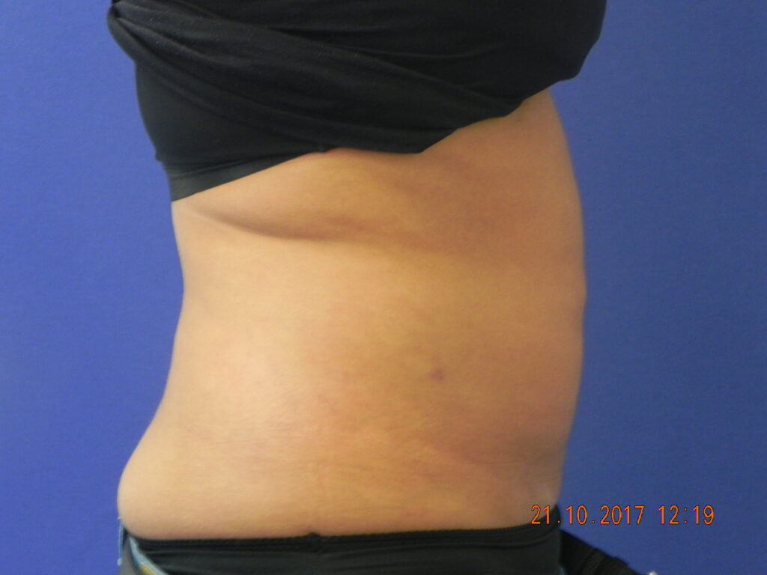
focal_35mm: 85
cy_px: 288
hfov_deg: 23.0
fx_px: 1883
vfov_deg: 17.4
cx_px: 384
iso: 400
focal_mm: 15.1
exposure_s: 1/17.3
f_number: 4
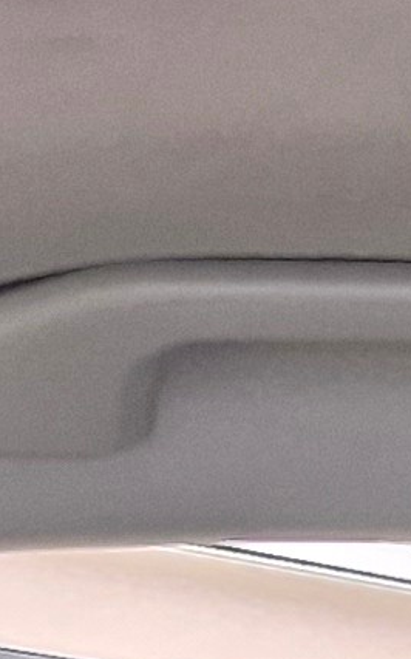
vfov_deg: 8.9
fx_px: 4107
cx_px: 2545
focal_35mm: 229
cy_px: 1023
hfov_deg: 4.3
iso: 640
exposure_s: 1/25
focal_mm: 5.54
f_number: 1.8
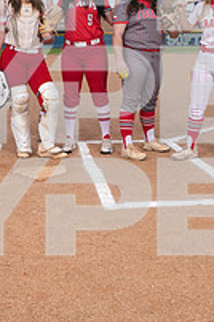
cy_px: 96
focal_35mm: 58
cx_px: 30
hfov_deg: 22.8
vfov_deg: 34.1
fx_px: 519
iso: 200
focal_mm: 26
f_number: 6.3
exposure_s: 1/400
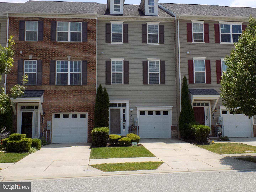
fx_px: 274
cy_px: 96
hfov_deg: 50.1
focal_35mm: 37
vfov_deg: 38.7
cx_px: 128
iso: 80
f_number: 3.5
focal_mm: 6.6
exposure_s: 1/640
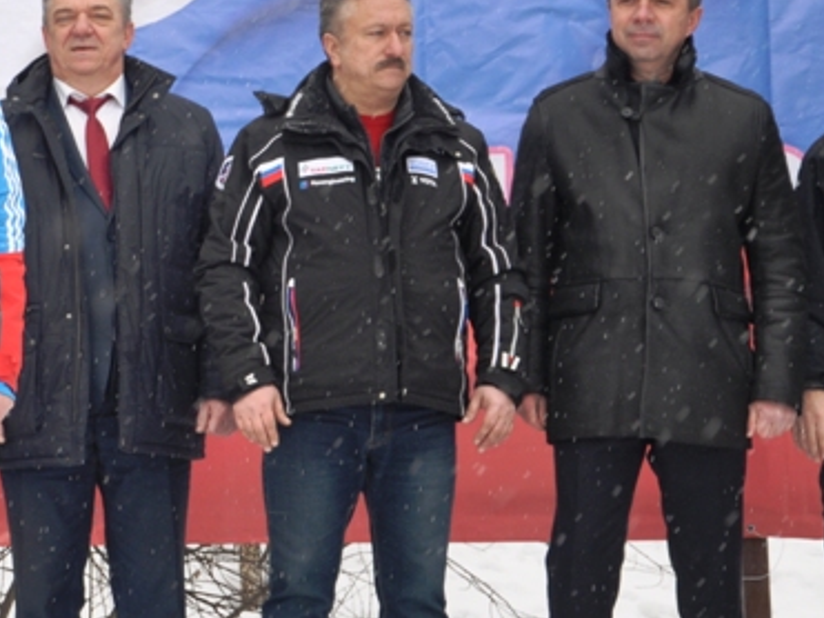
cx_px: -100
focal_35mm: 207
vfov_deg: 7.2
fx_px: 4926
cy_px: 102
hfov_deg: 9.5
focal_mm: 52
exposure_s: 1/200
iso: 200
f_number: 5
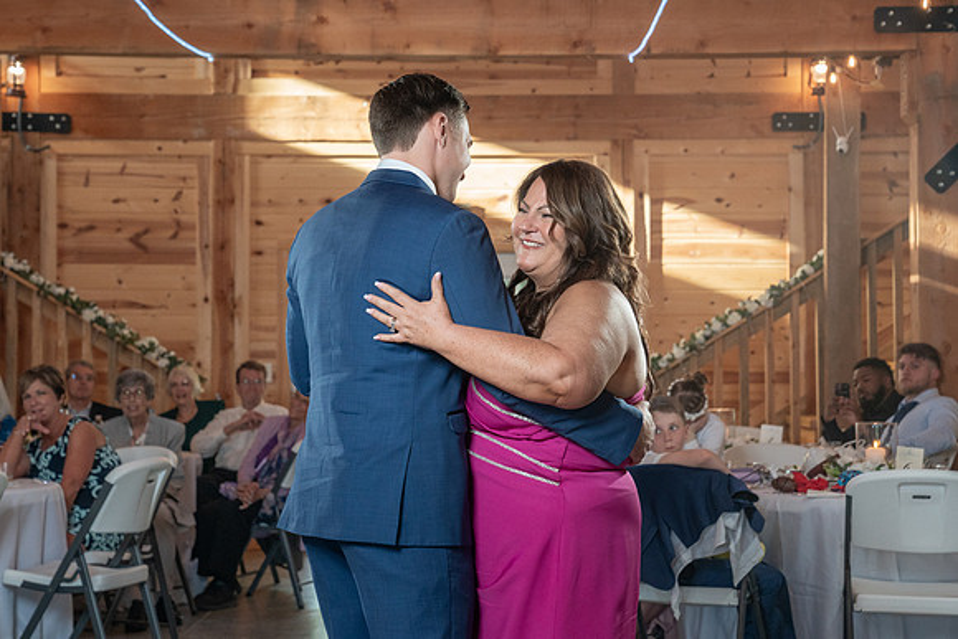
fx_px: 2048
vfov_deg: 17.7
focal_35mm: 77
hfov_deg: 26.3
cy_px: 289
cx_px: 511
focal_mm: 70
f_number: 5.6
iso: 2000
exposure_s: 1/200
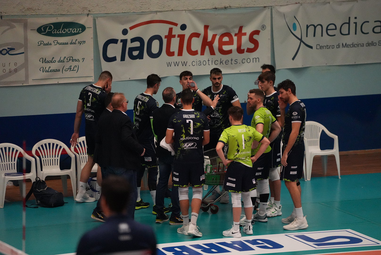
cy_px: 128
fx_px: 2118
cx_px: 190
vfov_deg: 6.9
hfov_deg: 10.3
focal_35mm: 200
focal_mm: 200
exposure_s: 1/2500
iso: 12800
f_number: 2.8
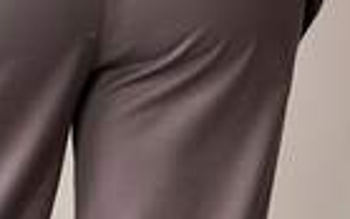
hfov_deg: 21.3
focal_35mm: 95
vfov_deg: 13.0
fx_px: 907
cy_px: 332
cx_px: 23
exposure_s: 1/50
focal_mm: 6.76
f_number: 1.78
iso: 320
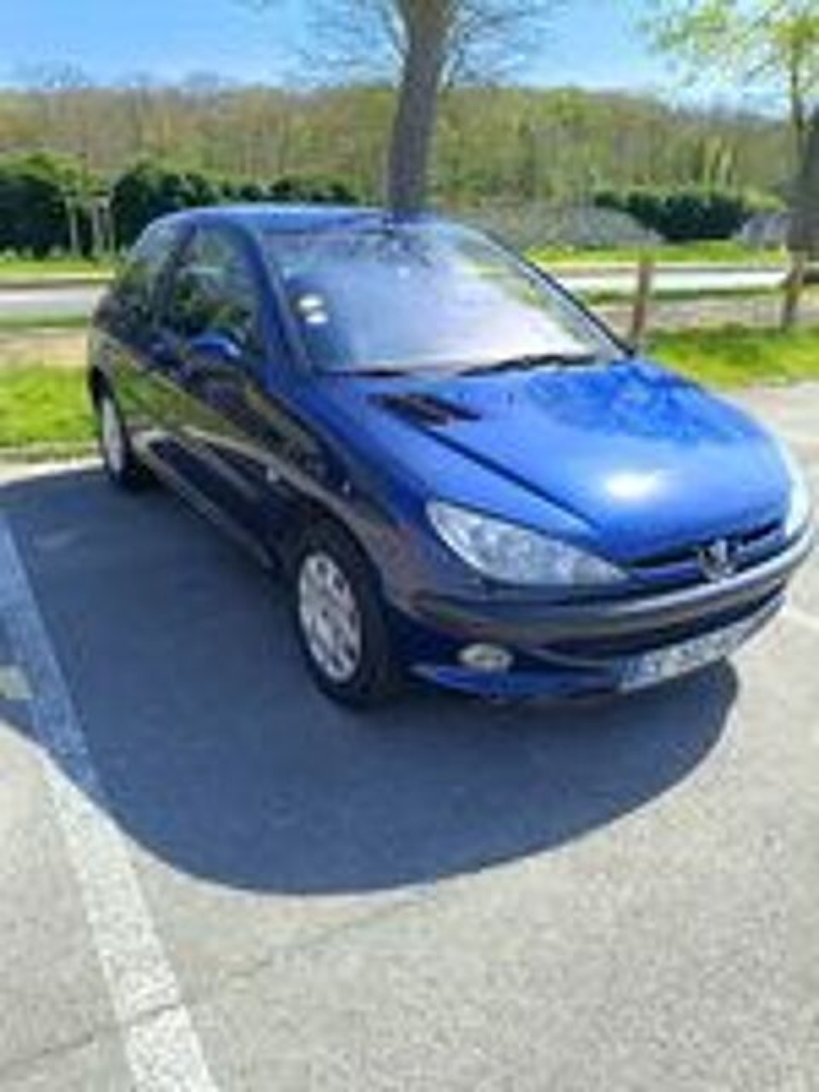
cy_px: 546
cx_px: 410
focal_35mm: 26
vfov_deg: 67.3
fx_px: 820
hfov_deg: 53.1
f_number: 1.8
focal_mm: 4.84
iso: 50
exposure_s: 1/256
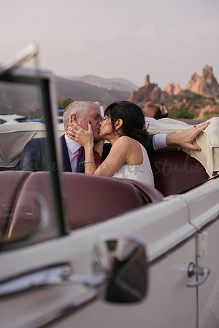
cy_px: 164
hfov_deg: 27.0
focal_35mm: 50
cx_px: 110
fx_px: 456
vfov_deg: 39.6
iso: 125
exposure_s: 1/1000
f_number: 3.2
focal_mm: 50
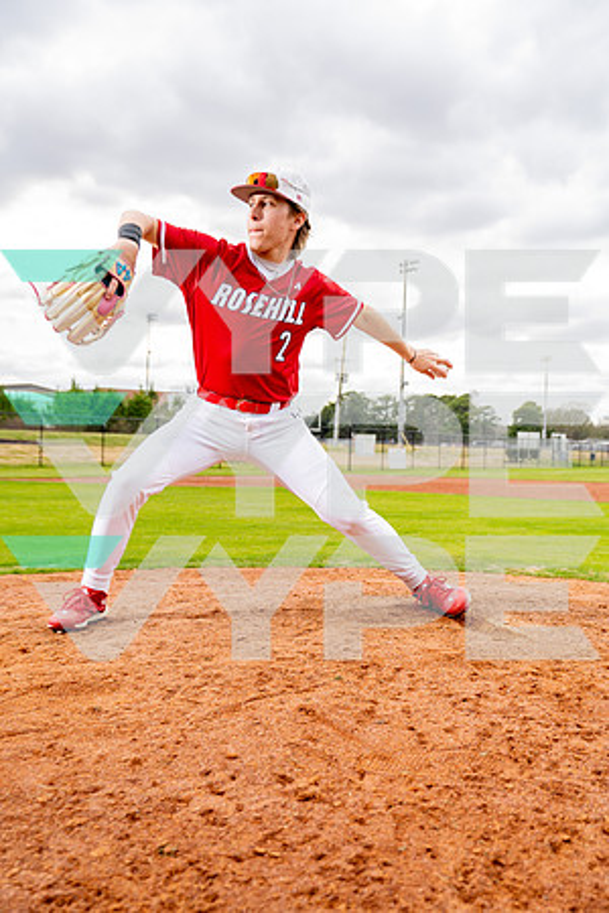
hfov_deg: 33.4
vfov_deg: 48.5
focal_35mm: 40
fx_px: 1015
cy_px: 456
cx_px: 304
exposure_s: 1/250
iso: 100
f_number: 4
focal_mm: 40
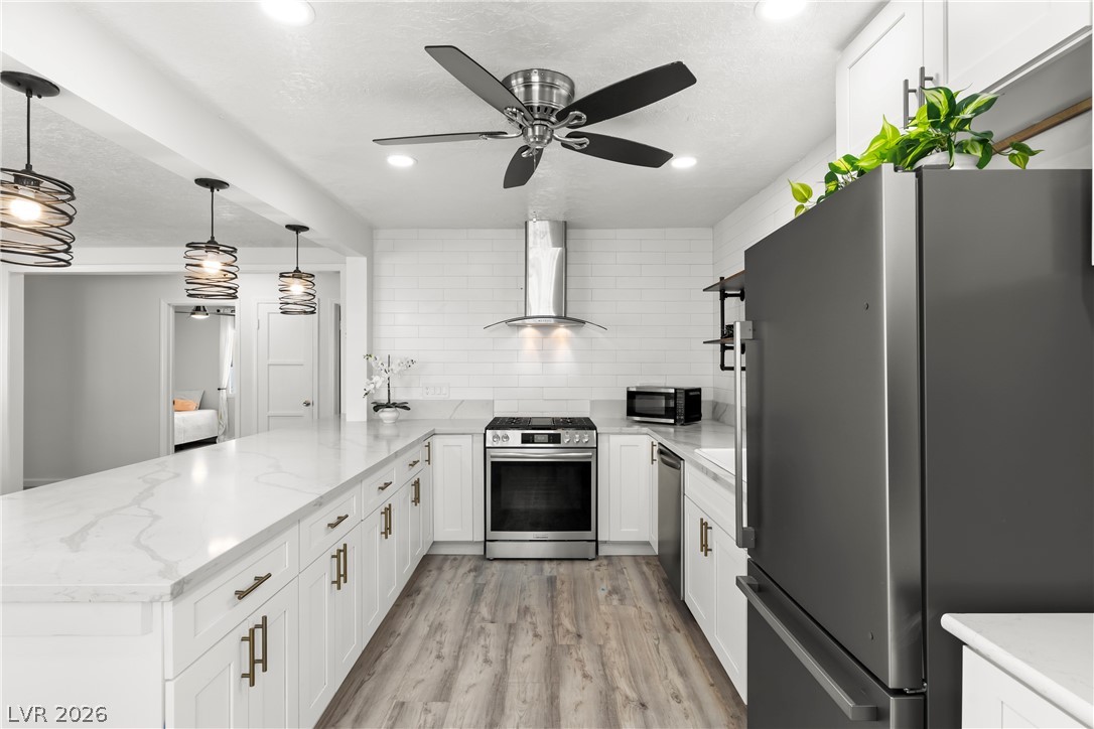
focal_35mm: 19
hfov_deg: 86.9
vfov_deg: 64.6
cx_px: 547
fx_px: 577
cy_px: 364
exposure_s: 1/13
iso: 320
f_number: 8
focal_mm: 19
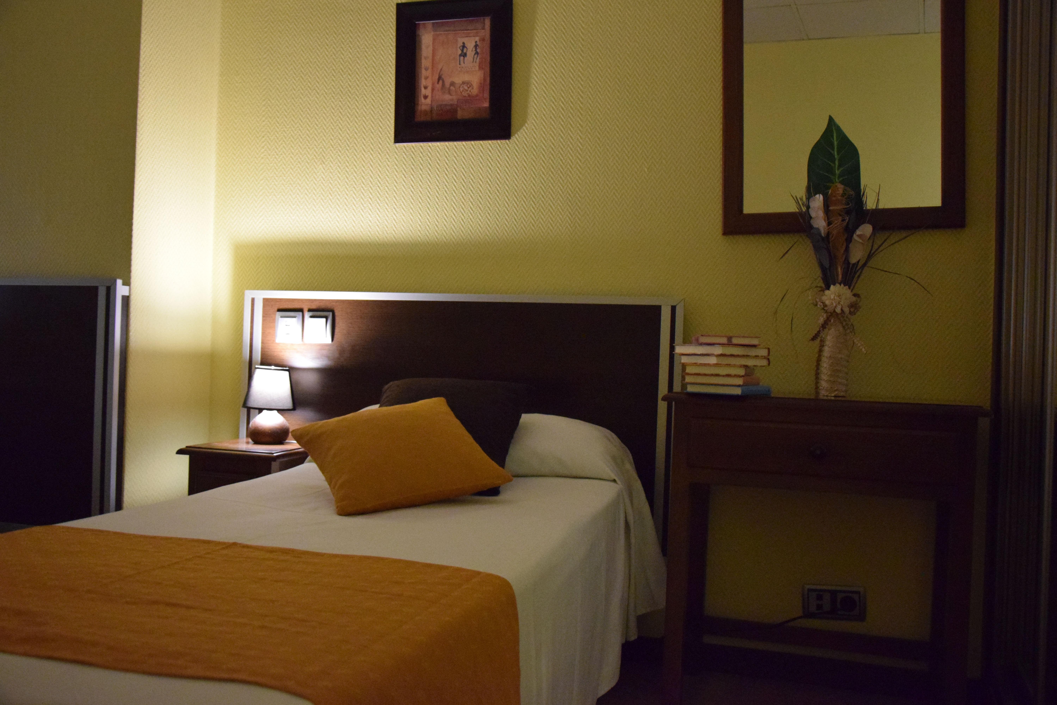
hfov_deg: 59.5
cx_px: 528
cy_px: 352
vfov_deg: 41.7
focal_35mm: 32
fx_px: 925
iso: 6400
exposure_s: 1/50
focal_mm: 21
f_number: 3.8
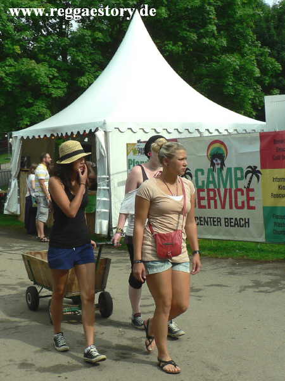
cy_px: 190
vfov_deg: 52.6
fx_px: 384
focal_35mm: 35
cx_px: 142
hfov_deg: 40.7
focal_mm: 6
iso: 64
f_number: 4
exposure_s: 1/400
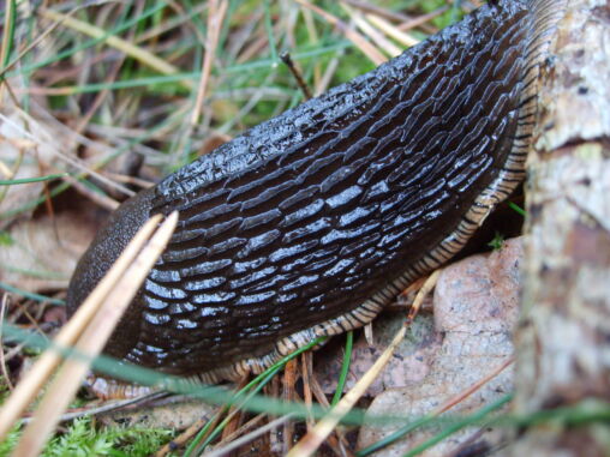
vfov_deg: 40.7
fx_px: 617
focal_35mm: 35
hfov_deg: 52.6
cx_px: 305
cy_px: 228
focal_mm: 5.8
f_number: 2.8
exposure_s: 1/30
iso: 133
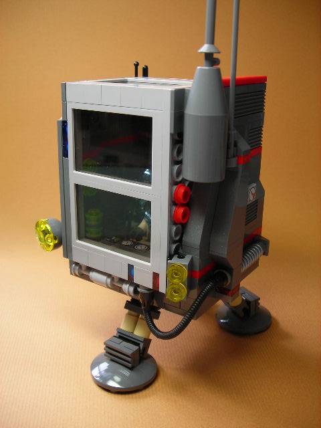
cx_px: 160
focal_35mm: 38
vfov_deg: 49.0
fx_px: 470
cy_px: 214
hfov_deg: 37.7
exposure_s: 1/55.7
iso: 50
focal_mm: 6.3
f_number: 3.2
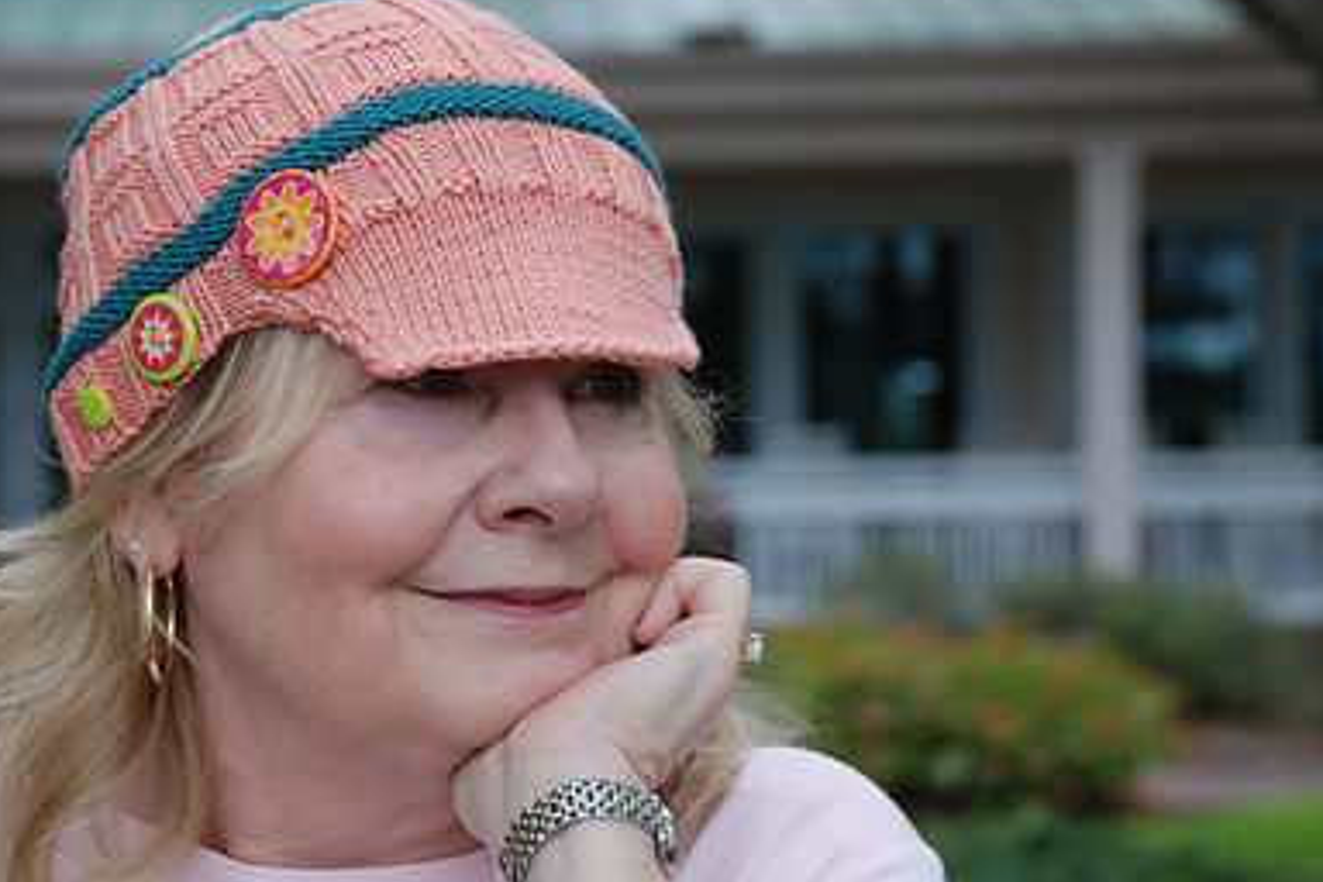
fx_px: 4740
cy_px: 415
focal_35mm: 129
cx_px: 565
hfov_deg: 15.9
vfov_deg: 10.6
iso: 200
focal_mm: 66
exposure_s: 1/125
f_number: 5.3
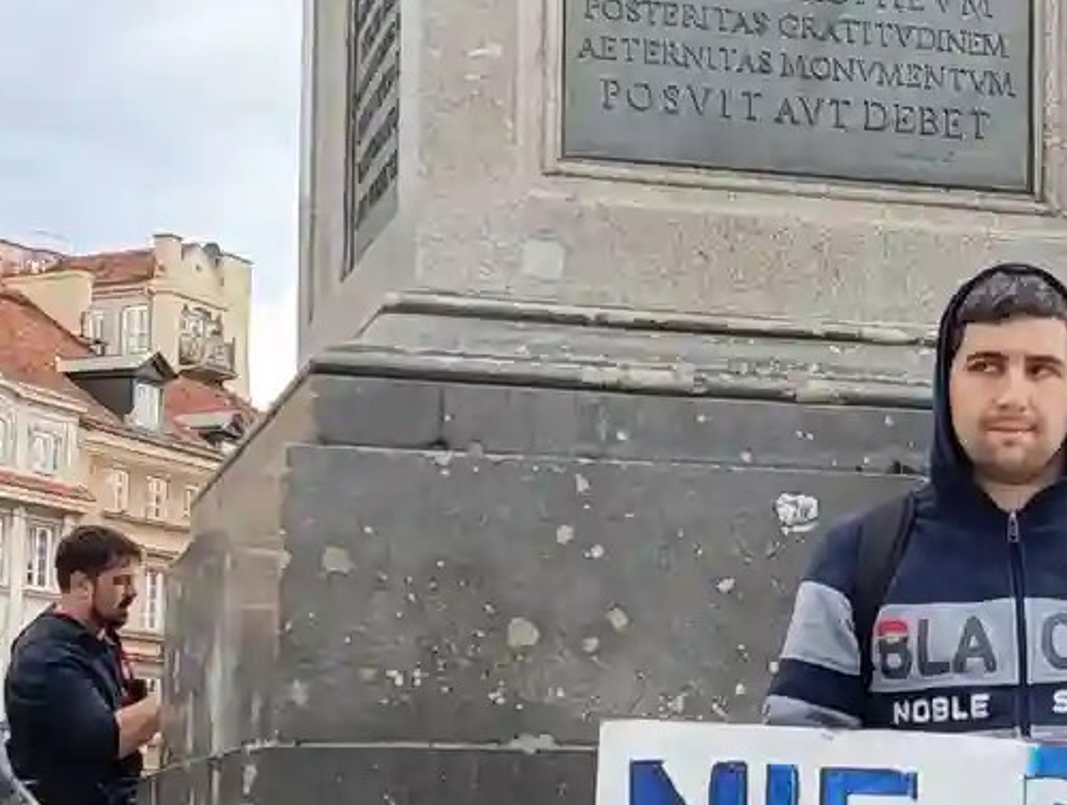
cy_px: 568
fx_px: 2594
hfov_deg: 23.1
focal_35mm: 84
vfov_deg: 17.6
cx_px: 736
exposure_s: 1/100
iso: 125
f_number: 1.6
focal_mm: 6.14
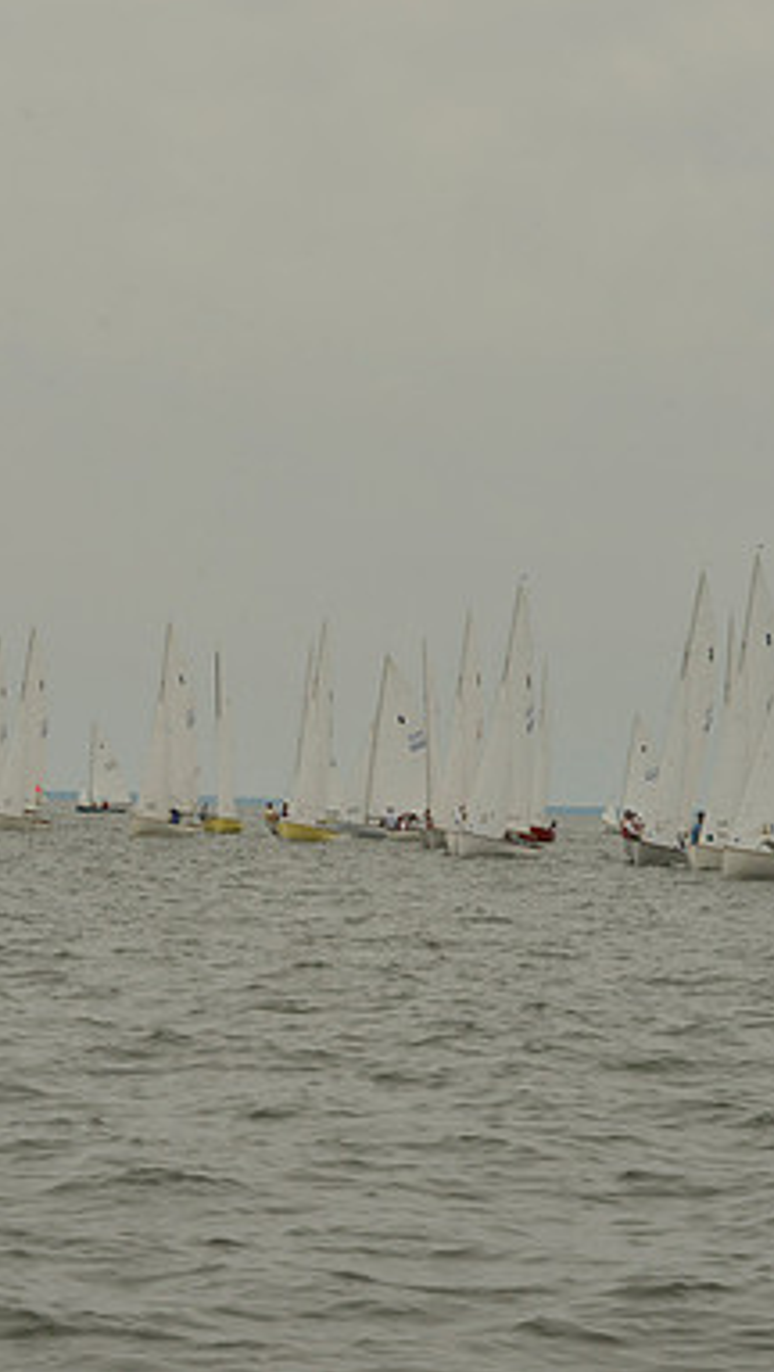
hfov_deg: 10.9
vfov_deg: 19.3
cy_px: 686
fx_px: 4042
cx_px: 290
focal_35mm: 111
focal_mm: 70
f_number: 13
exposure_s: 1/640
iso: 400
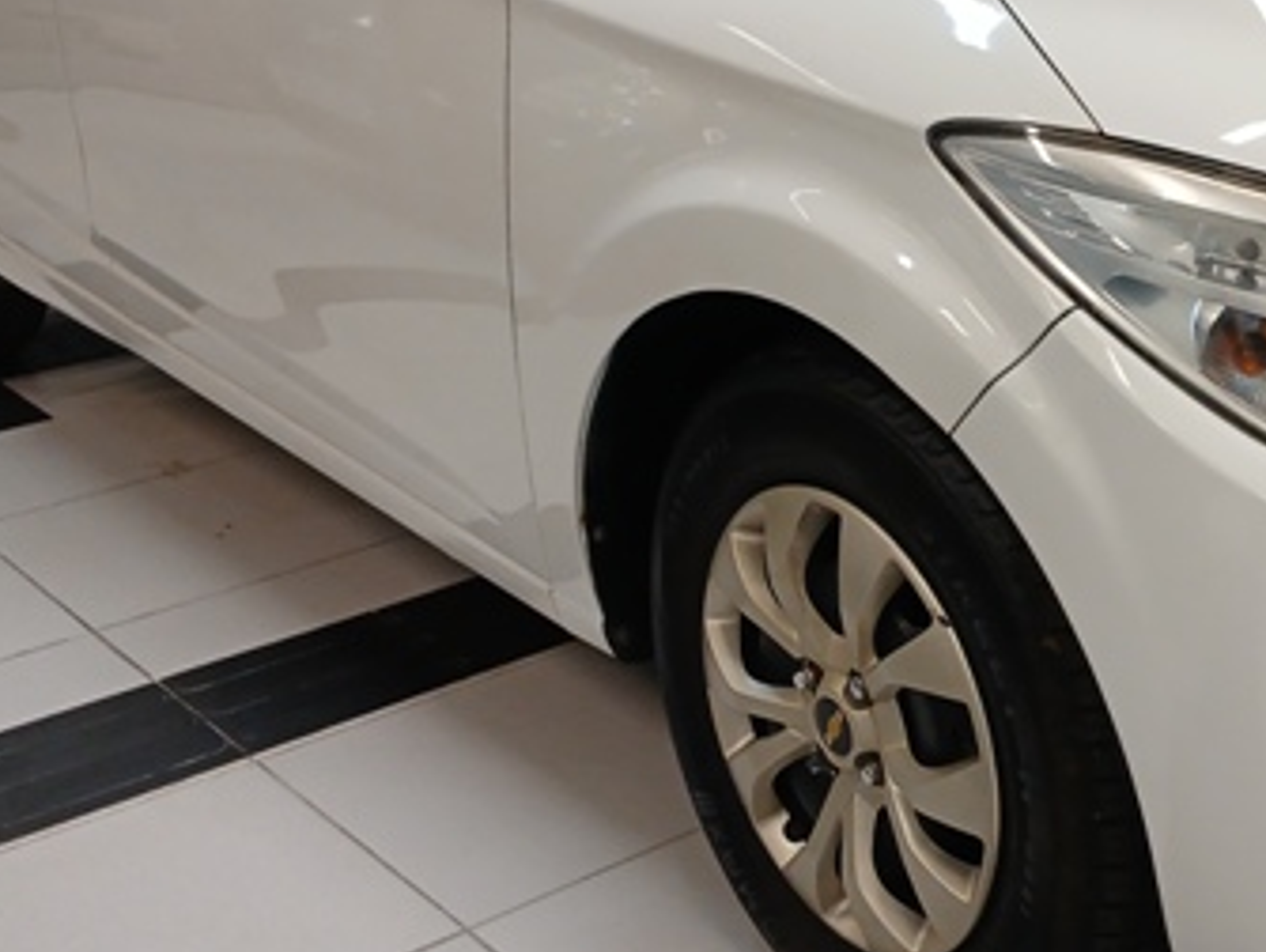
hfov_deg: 29.9
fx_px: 2270
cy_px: 332
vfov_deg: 23.6
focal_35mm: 62
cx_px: 1122
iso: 160
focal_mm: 3.98
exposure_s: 1/60
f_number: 1.8
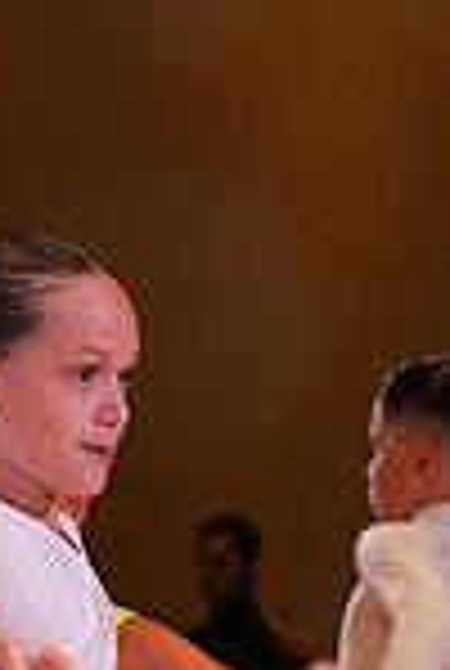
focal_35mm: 516
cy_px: 971
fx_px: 9630
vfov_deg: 4.0
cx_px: -416
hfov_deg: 2.7
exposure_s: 1/320
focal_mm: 133
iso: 5000
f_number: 8
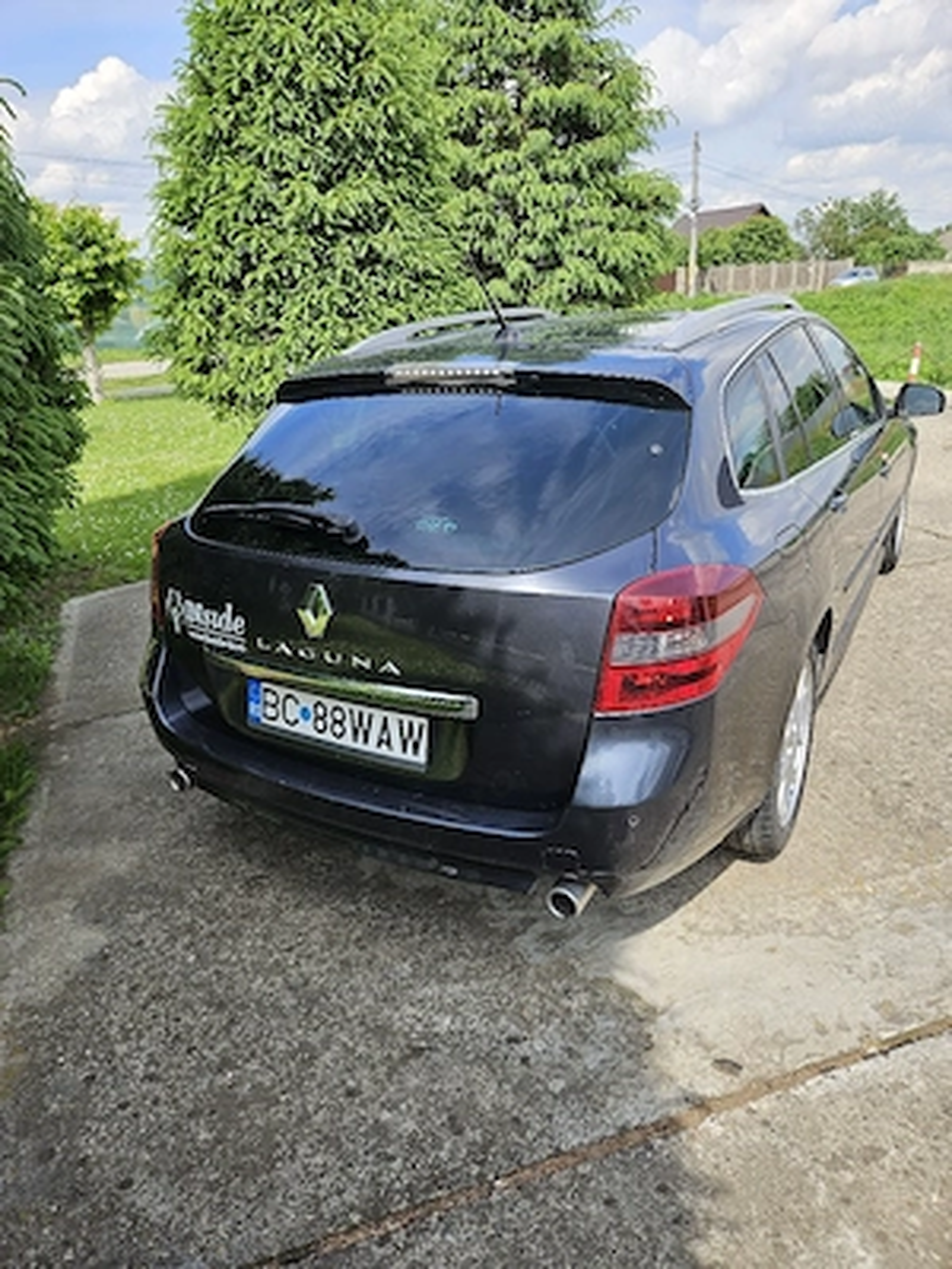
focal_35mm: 23
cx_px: 476
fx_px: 843
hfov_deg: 58.9
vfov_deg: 73.9
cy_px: 634
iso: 25
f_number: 1.8
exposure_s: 1/1000
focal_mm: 5.4
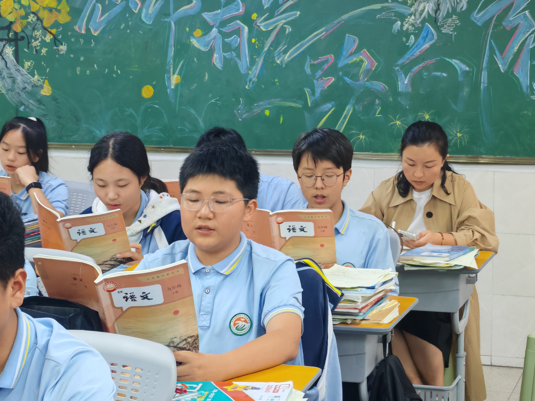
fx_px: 1267
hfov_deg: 23.8
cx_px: 340
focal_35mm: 82
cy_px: 135
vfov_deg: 17.9
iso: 320
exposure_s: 1/50
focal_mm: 5.52
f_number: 1.95
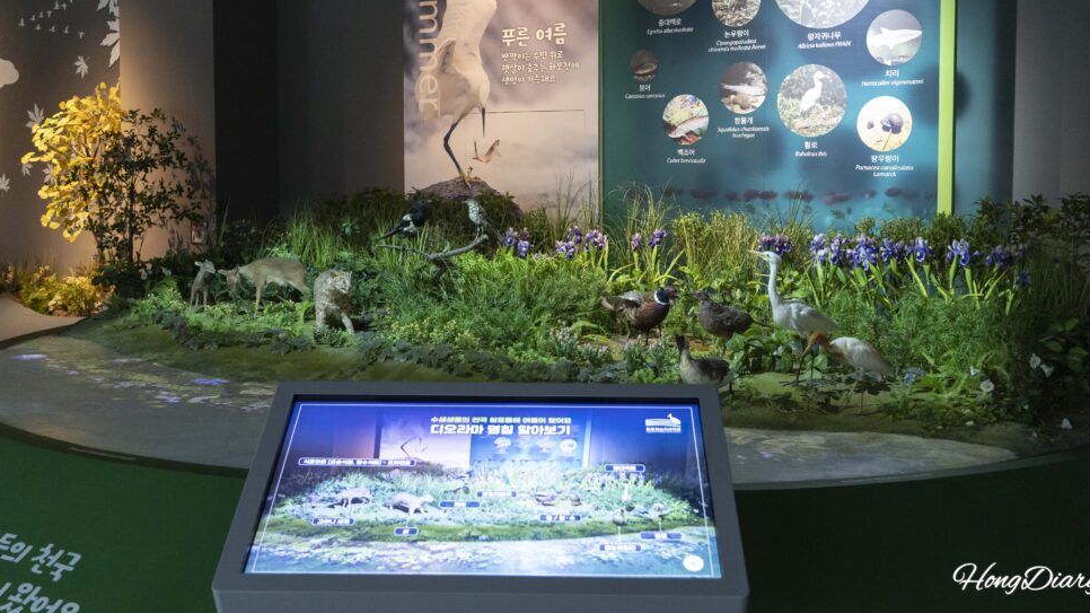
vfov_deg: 29.6
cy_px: 233
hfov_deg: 50.5
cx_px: 555
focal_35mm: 40
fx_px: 1156
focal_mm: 36
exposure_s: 1/160
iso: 5000
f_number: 5
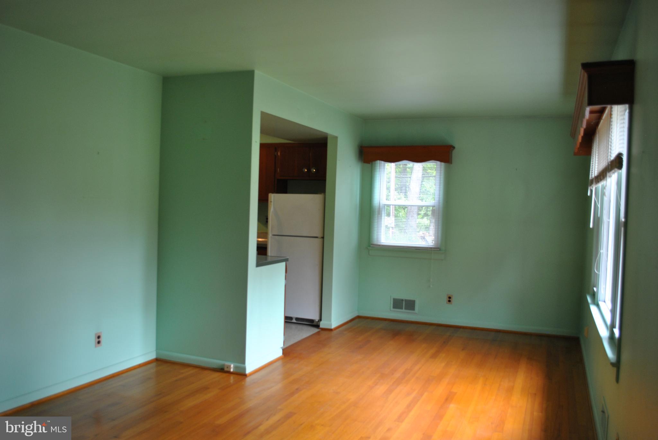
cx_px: 329
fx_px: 549
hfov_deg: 61.9
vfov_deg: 43.7
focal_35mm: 30
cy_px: 220
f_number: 3.8
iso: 200
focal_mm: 20
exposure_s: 1/40
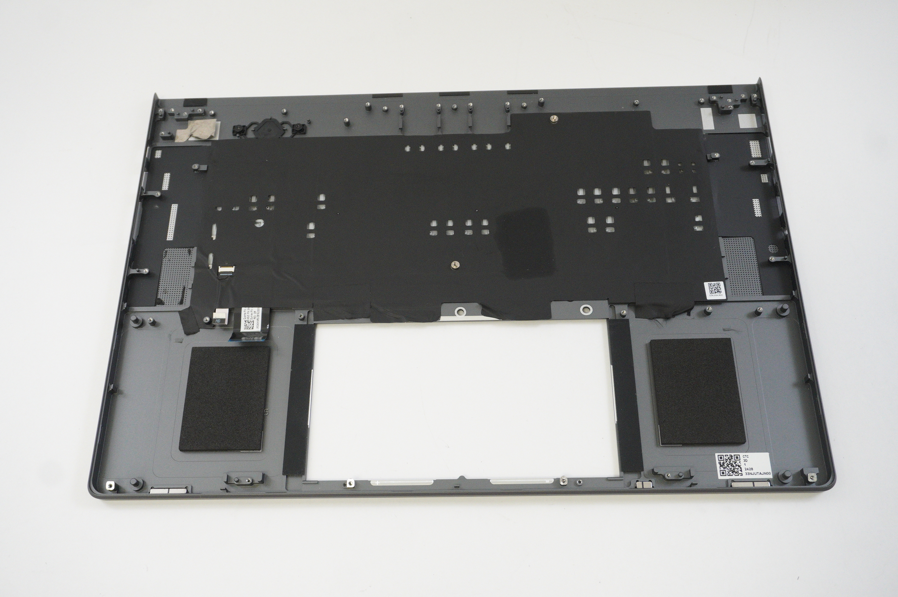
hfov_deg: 53.2
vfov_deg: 36.8
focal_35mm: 36
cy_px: 298
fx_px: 897
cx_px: 449
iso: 2000
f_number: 5.6
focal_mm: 24
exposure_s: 1/100
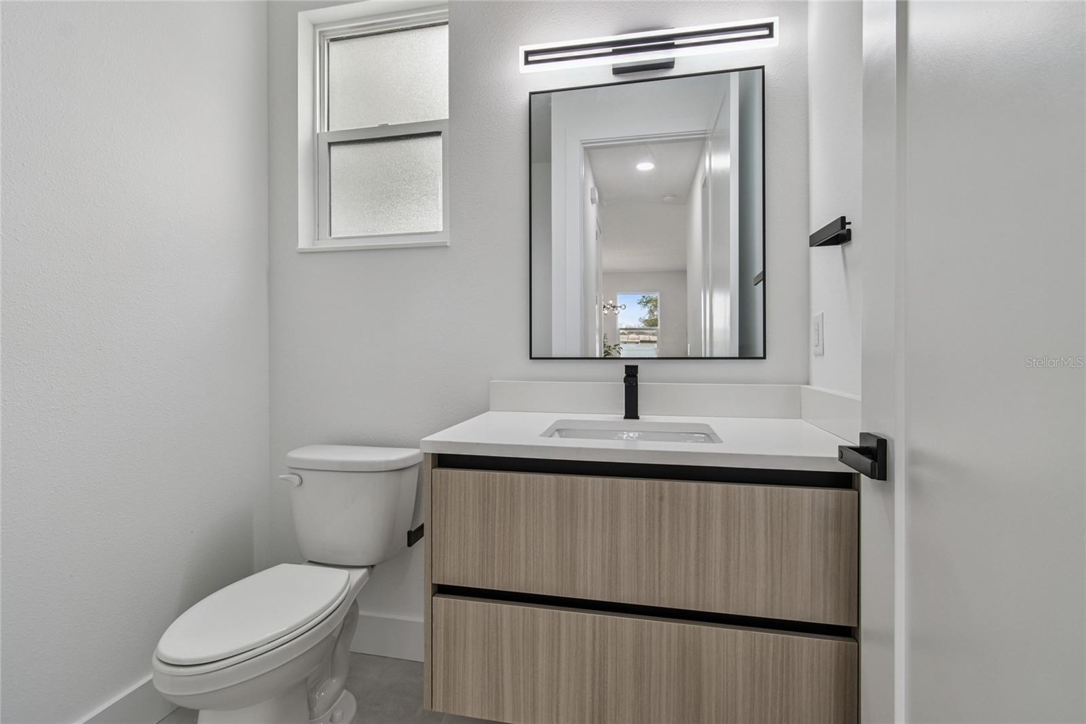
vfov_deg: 77.3
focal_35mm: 15
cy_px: 362
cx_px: 543
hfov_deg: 100.4
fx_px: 452
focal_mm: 10
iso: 100
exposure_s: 1/5
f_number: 7.1
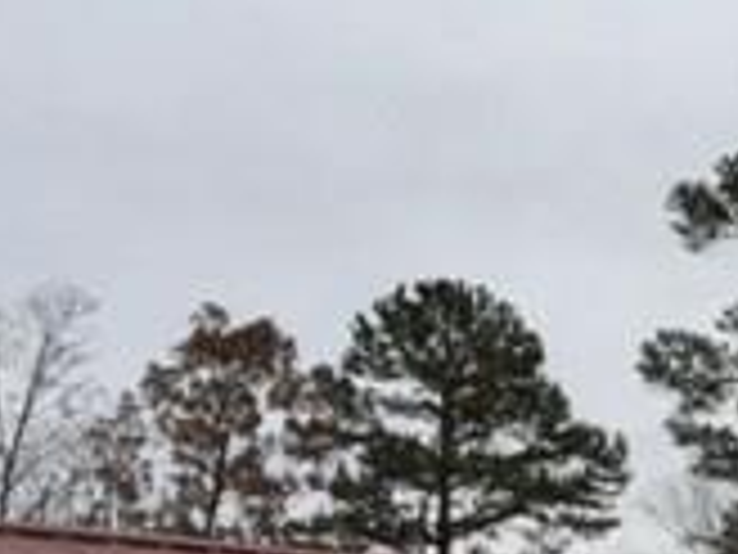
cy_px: 779
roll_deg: +1.2
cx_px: 1341
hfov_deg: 15.0
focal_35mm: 113
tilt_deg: +3.0
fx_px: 2409
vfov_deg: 12.6
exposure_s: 1/2475
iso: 32
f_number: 2.2
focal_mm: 4.15
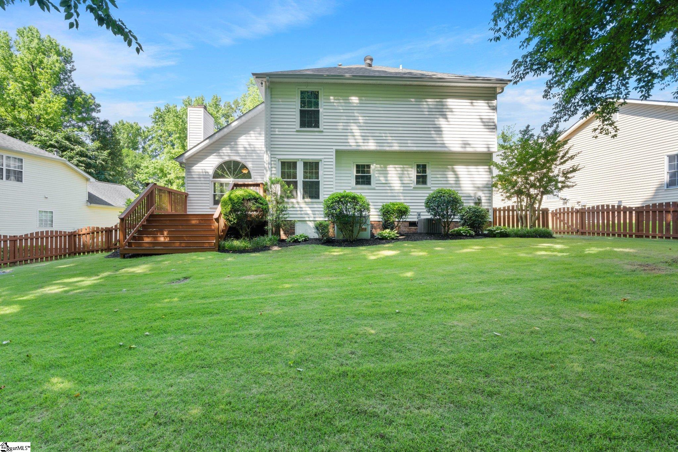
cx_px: 339
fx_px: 301
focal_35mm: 16
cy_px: 226
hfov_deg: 96.7
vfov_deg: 73.7
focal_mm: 16
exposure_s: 1/40
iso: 200
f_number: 9
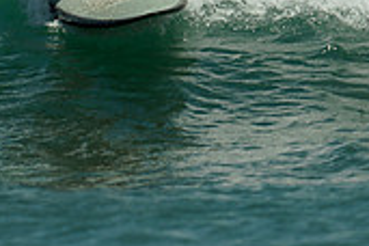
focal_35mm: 1353
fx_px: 13867
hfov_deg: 1.5
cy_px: -120
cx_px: 101
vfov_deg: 1.0
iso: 100
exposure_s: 1/1600
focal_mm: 400
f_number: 3.2
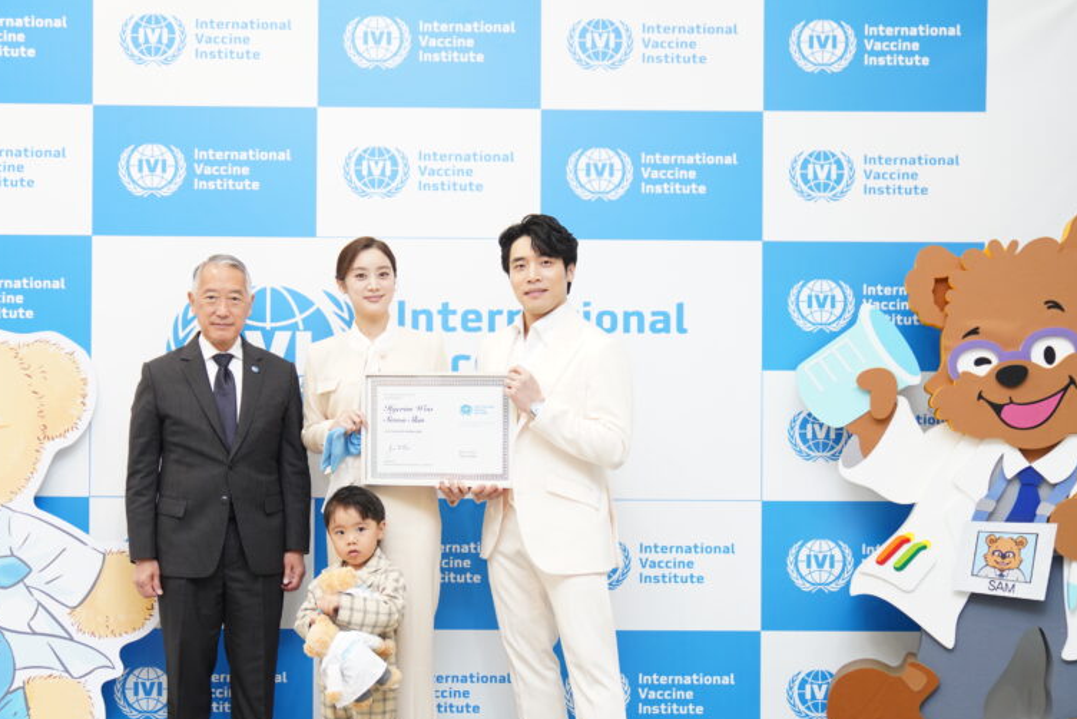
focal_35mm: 49
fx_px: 1466
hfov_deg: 40.2
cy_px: 416
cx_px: 438
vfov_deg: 27.5
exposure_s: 1/160
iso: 1000
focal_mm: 36
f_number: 2.8
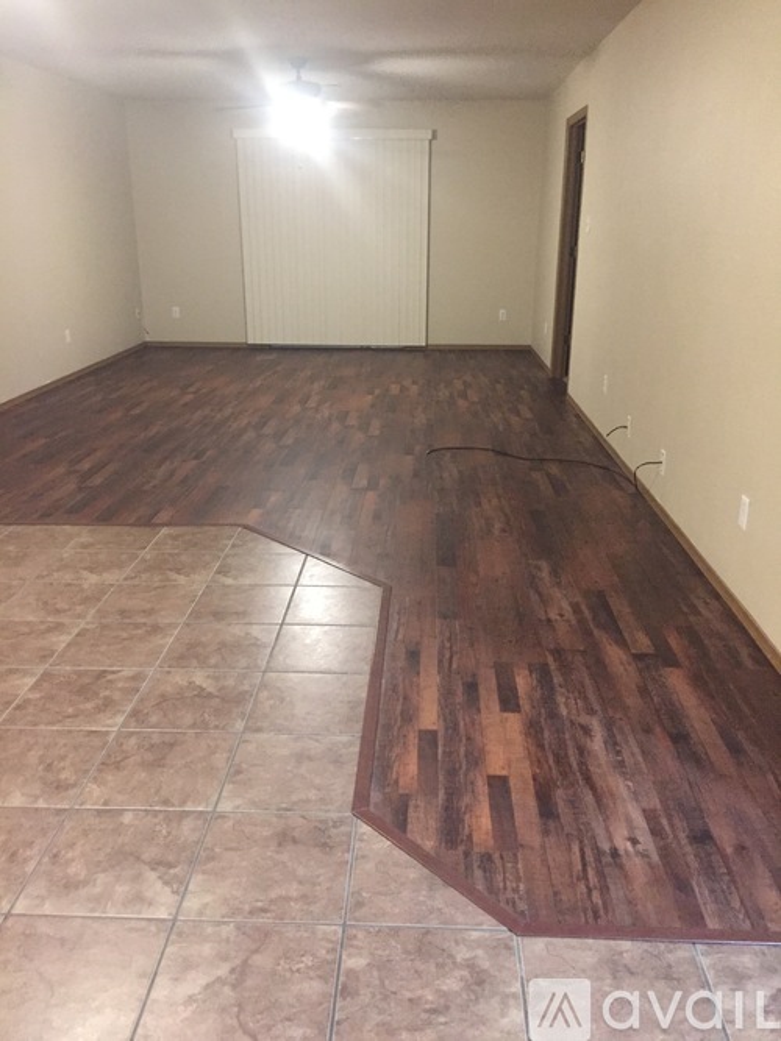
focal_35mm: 29
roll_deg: +0.1
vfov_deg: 61.7
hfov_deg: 48.2
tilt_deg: -18.1
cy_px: 520
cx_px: 390
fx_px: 873
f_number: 2.2
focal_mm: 4.15
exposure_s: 1/15
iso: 320
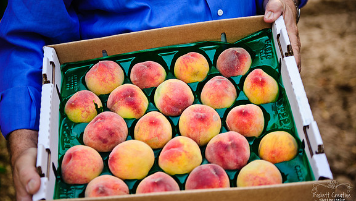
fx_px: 576
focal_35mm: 61
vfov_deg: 19.7
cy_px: 95
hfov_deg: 34.3
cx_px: 178
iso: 200
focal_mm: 58
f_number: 2.8
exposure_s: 1/125
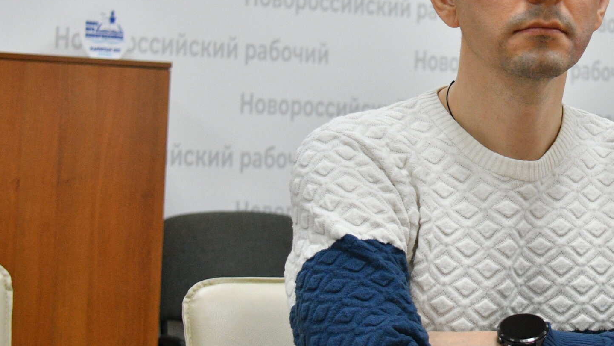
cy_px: 133
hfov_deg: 21.6
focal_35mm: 97
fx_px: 1579
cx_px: 532
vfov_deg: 12.5
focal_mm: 35
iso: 1600
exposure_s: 1/200
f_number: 4.5
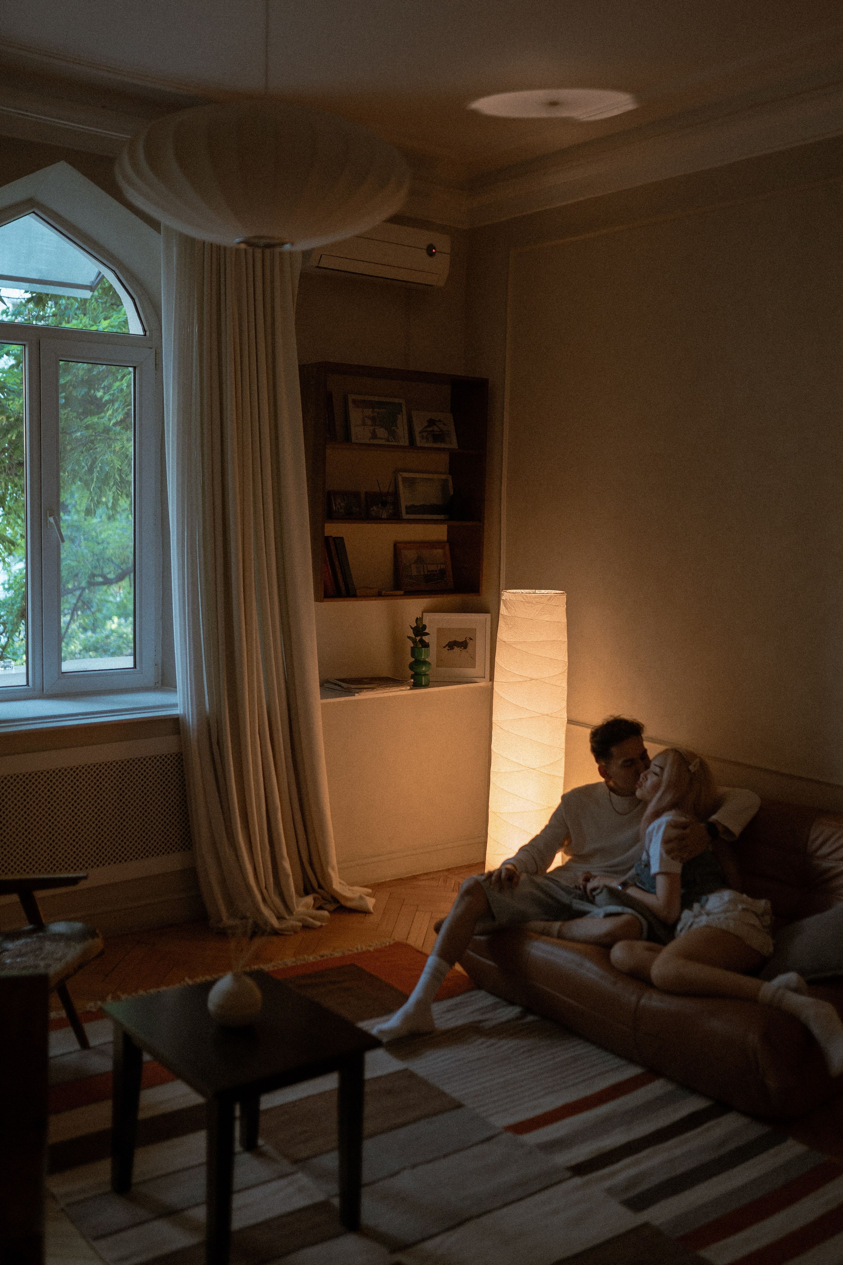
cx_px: 422
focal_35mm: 35
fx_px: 1229
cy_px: 632
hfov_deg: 37.9
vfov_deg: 54.4
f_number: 1.4
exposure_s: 1/320
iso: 1000
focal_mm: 35
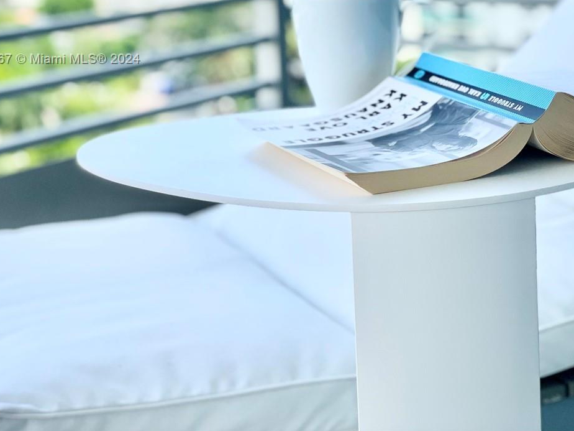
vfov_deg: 16.2
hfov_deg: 21.6
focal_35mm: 90
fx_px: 1492
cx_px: 438
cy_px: 60
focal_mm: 6
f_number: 2
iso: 32
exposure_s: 1/1199
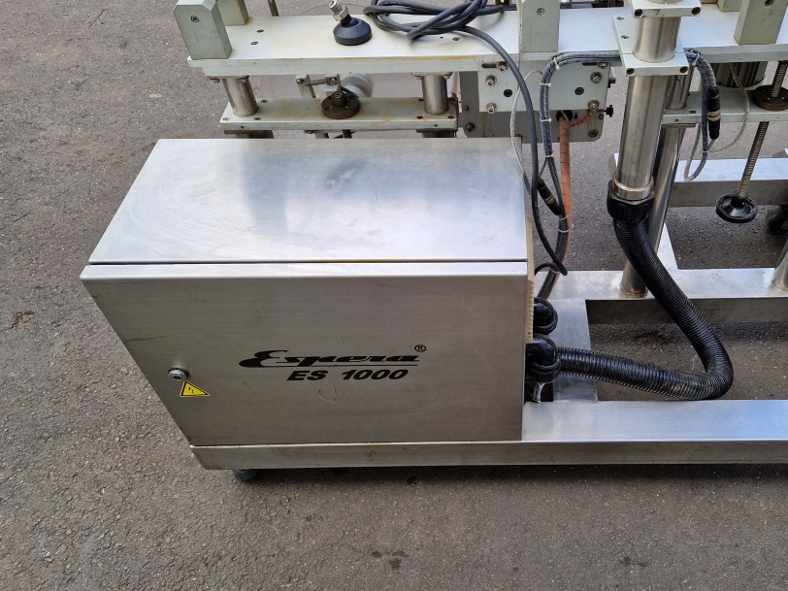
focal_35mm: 29
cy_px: 281
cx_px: 492
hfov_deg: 60.8
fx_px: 660
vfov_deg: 48.2
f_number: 1.8
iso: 50
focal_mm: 5.4
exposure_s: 1/215
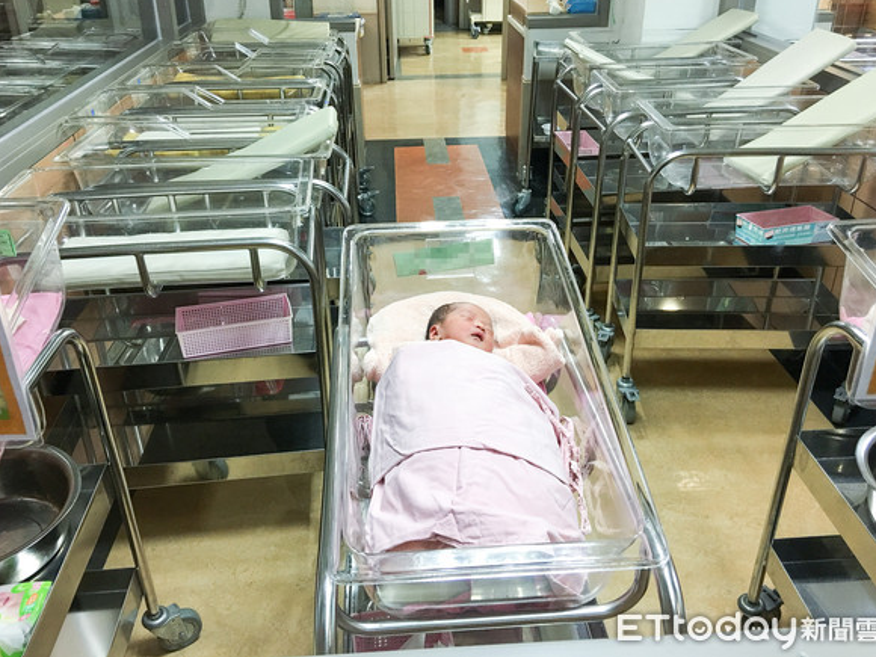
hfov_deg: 60.0
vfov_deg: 46.8
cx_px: 440
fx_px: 759
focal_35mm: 30
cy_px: 319
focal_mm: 4.15
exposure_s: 1/15
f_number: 2.2
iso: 50
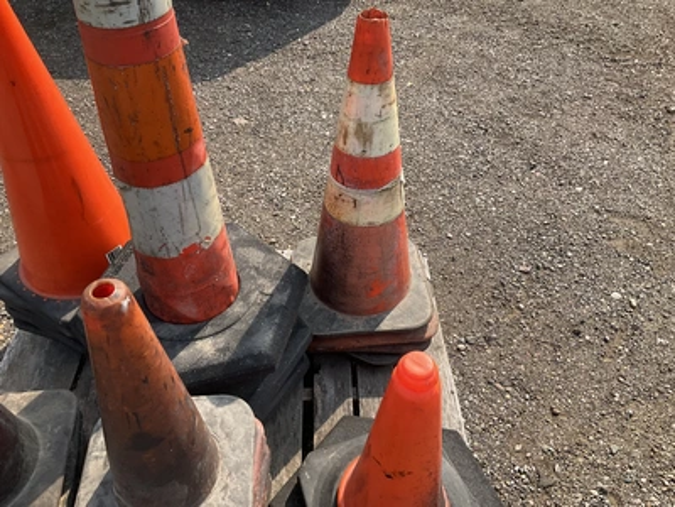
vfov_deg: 48.2
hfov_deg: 61.7
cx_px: 338
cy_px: 254
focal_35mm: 29
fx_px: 565
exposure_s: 1/770
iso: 25
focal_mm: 3
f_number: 1.8
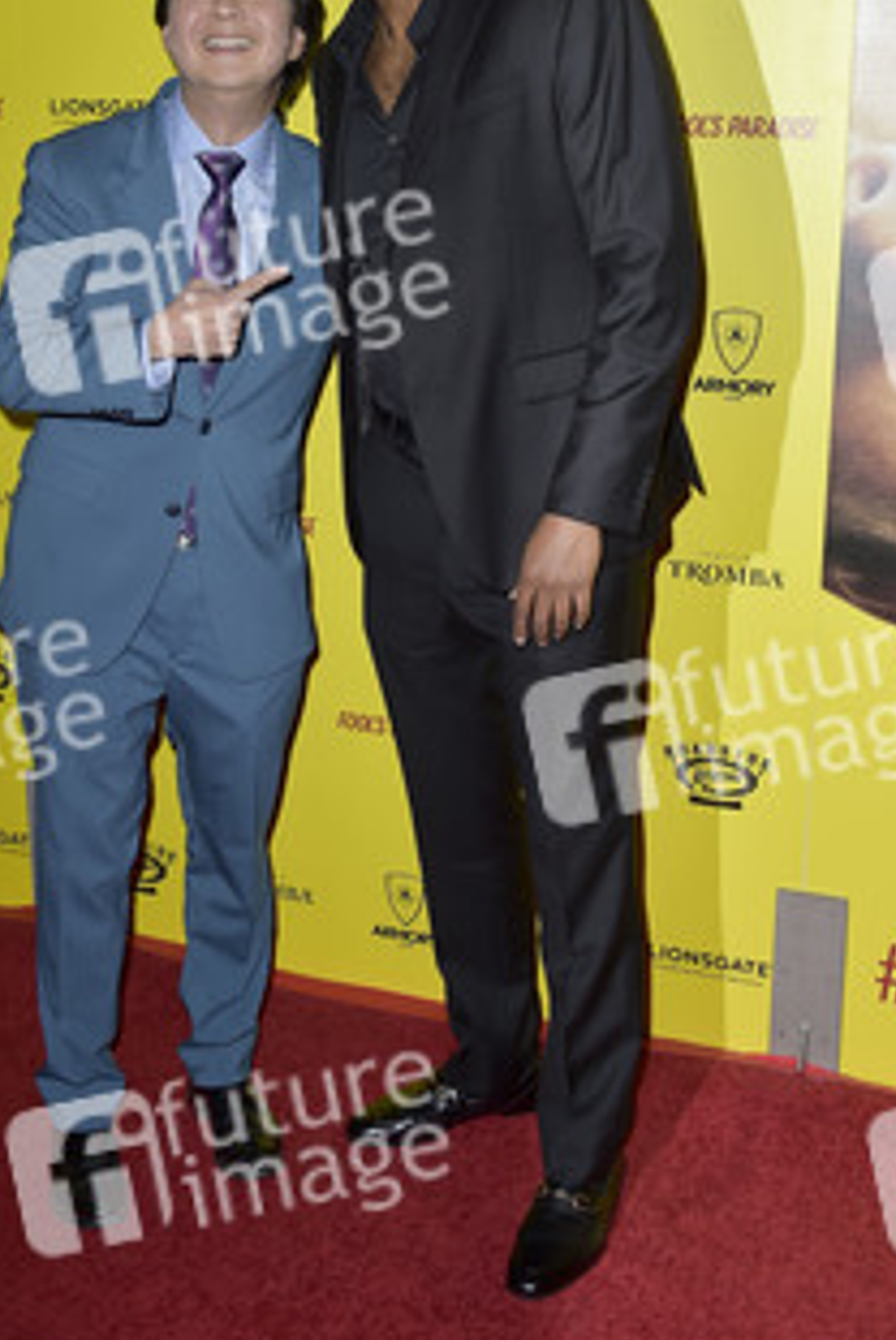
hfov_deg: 29.8
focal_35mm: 45
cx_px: 355
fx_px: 1676
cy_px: 508
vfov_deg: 43.3
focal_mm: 35
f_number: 6.3
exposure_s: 1/250
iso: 250
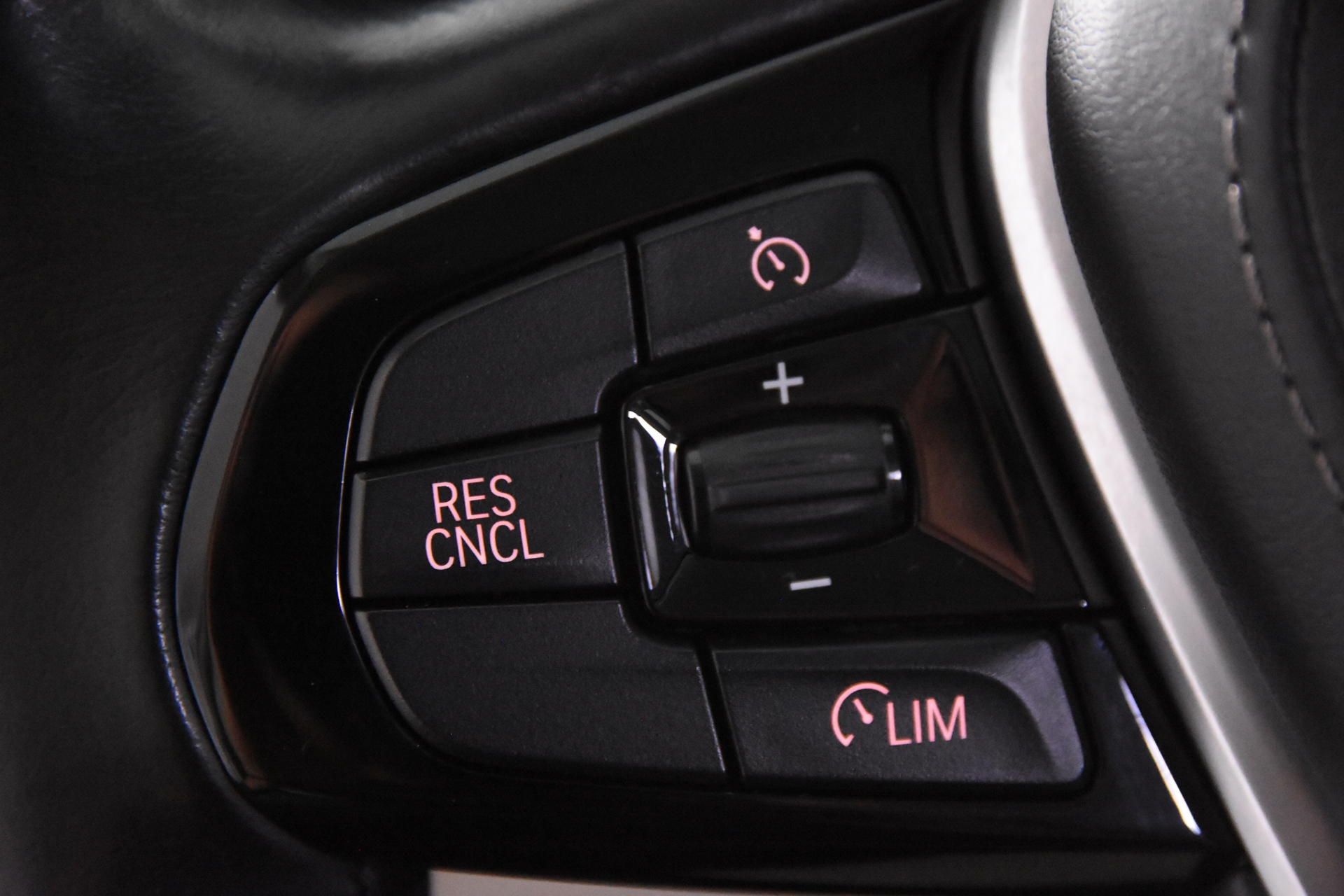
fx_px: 3920
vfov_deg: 13.0
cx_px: 672
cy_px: 448
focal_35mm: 105
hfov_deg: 19.5
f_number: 4
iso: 10000
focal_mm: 70
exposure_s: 1/125
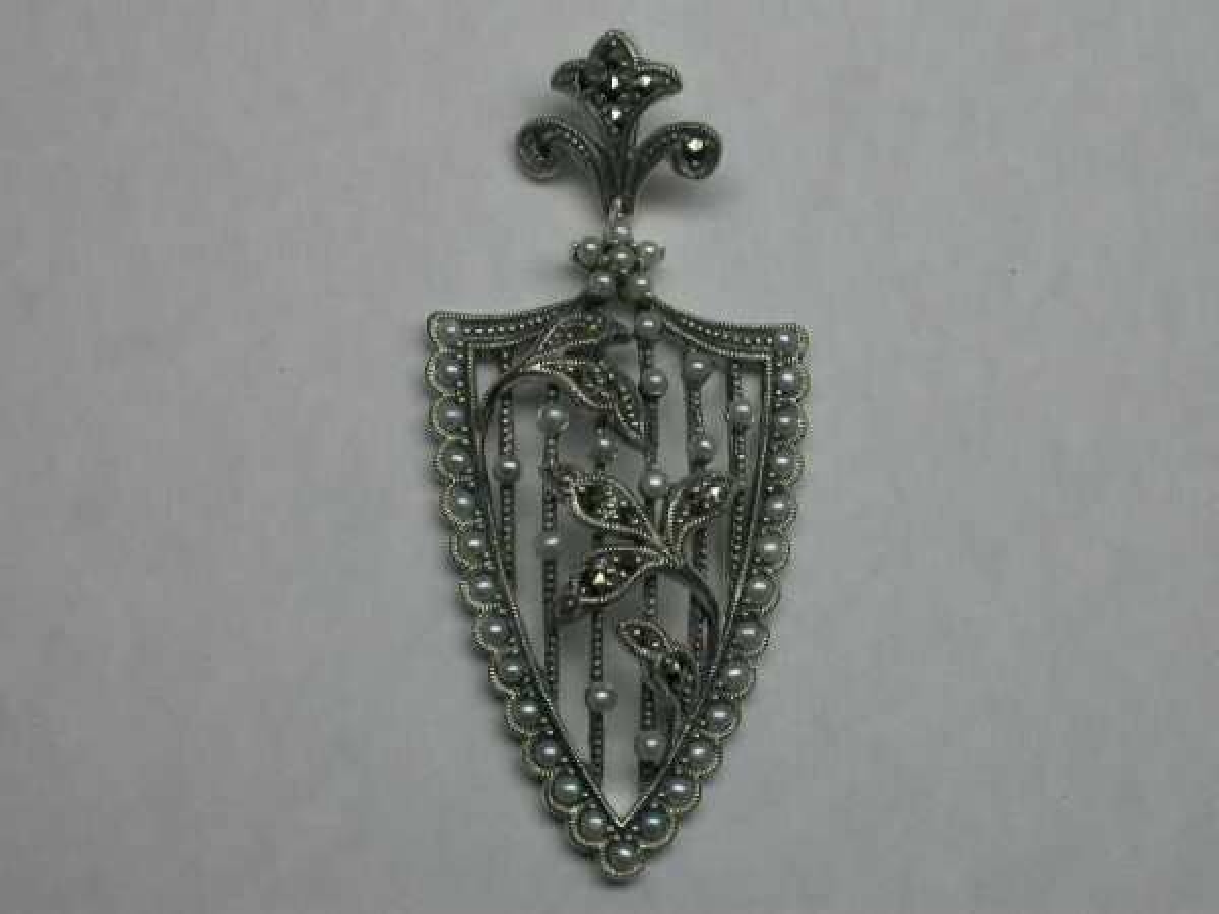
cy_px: 457
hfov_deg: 23.0
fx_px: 2993
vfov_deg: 17.4
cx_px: 610
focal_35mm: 85
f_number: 9.3
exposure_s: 1/36.3
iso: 100
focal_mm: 17.7
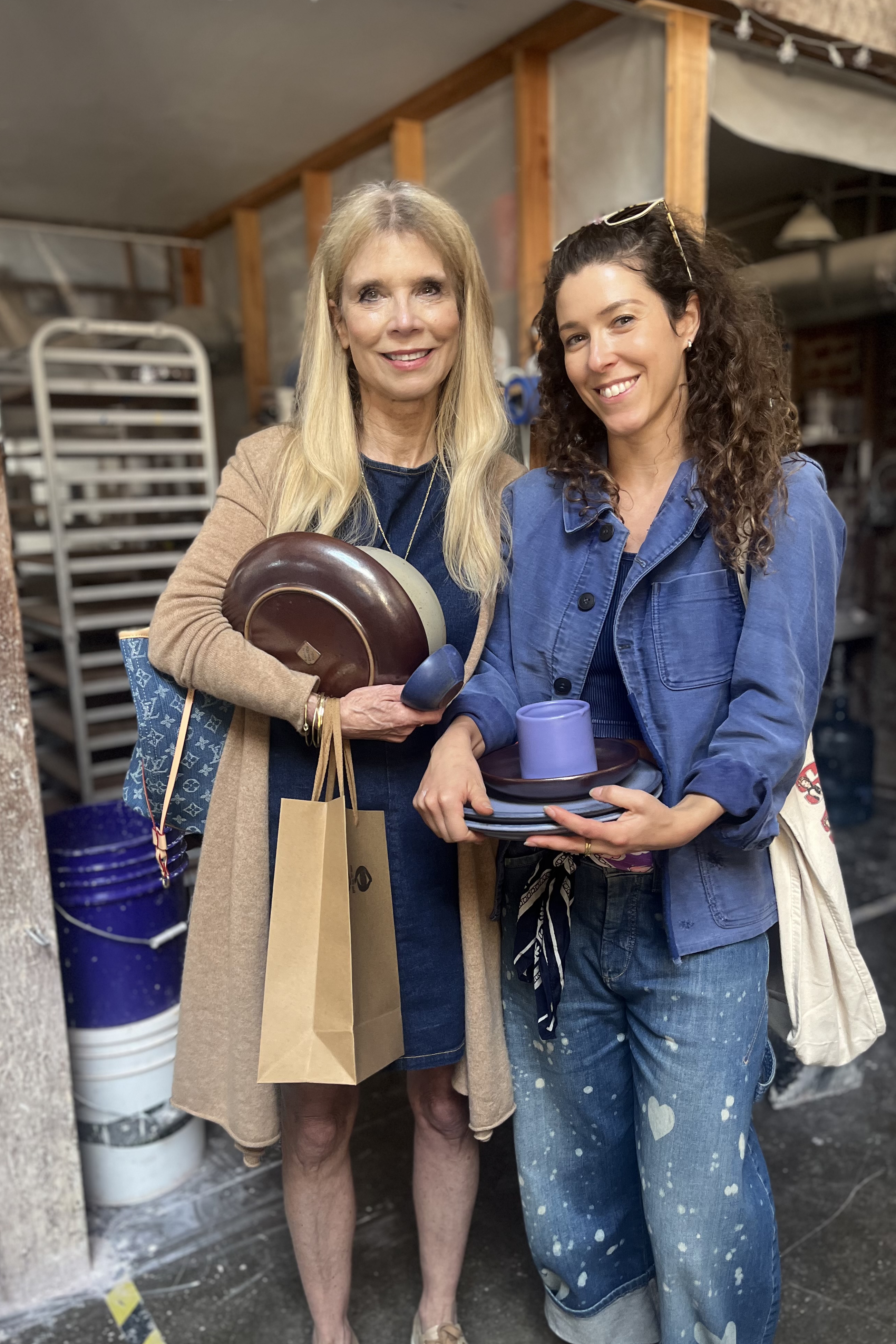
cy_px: 691
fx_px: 1045
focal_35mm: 28
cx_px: 476
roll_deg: +1.9
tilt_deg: -11.8
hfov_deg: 46.4
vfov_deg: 65.5
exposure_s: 1/65
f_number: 1.6
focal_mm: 5.1
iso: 125
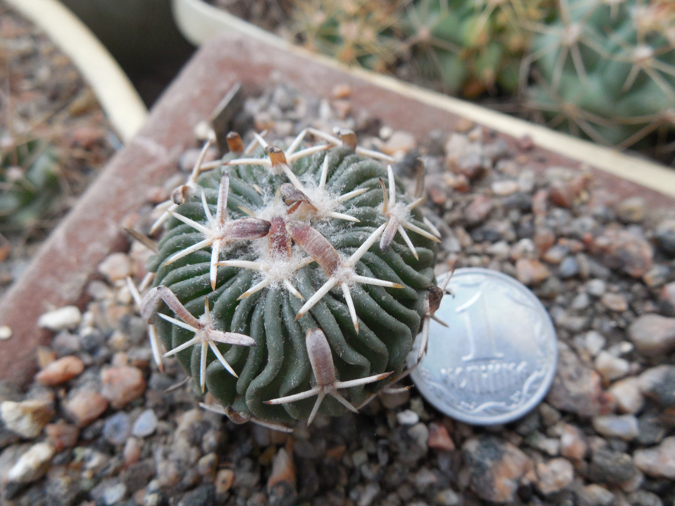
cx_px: 338
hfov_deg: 58.4
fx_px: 604
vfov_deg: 45.4
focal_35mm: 31
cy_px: 253
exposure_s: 1/30
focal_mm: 5.6
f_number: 3.6
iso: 280
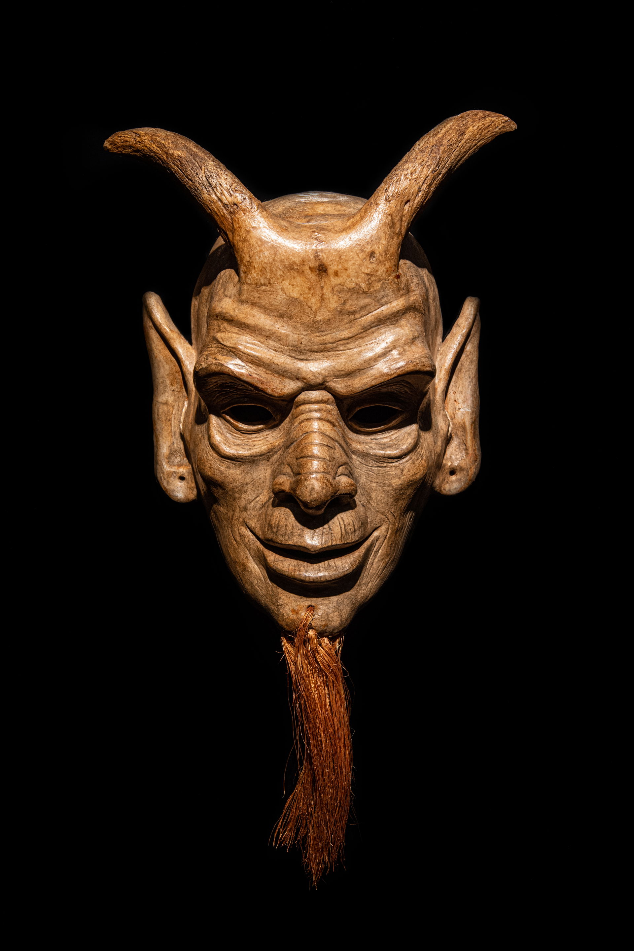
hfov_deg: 29.9
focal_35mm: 45
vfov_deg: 43.6
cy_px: 476
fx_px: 1189
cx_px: 317
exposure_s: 1/40
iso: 640
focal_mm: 30
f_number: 6.3
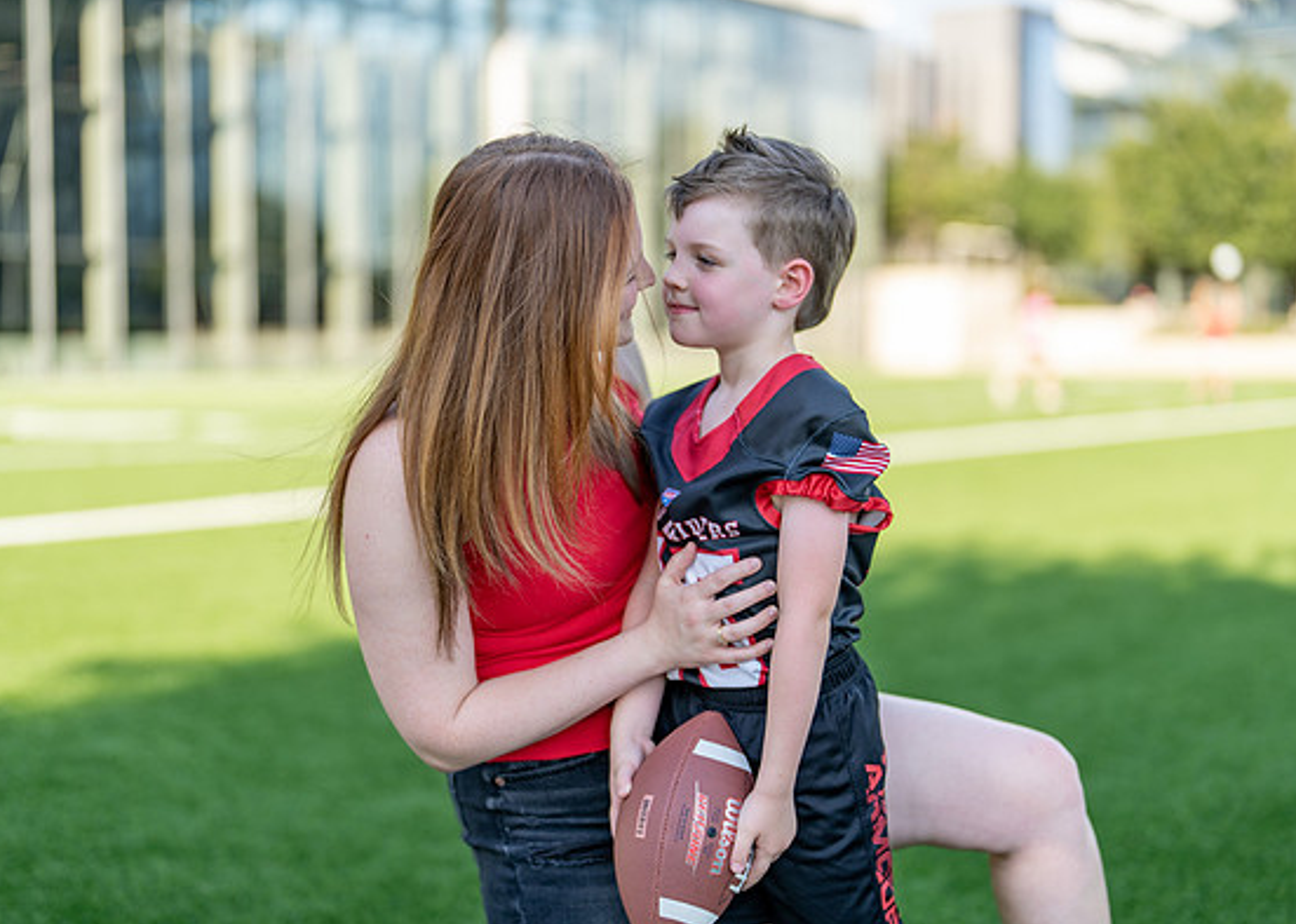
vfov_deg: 25.7
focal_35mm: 55
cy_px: 471
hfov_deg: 35.5
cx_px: 650
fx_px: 2024
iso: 100
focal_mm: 50
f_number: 1.2
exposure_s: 1/2000
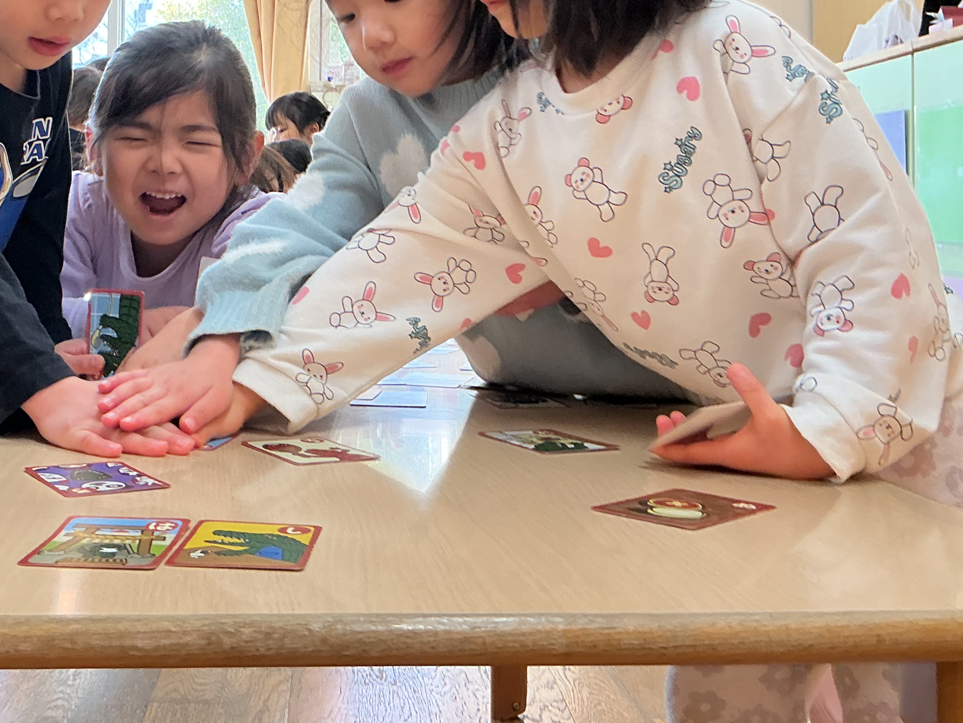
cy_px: 136
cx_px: 285
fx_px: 1363
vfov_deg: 29.0
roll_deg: -1.7
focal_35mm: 49
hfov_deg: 38.2
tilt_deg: +3.8
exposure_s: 1/50
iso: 40
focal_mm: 3
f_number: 1.8
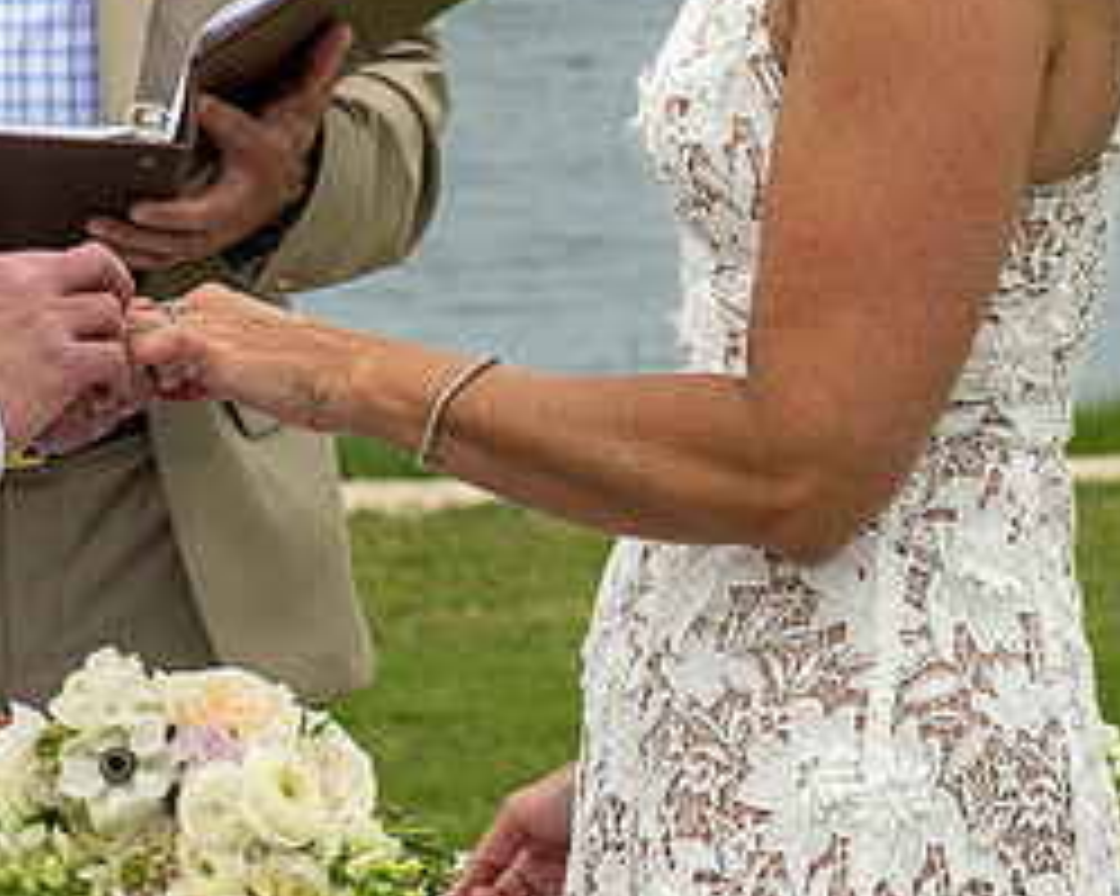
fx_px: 7190
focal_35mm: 217
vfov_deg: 7.1
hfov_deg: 8.9
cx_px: 568
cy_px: -119
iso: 100
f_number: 8
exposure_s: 1/250
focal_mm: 75
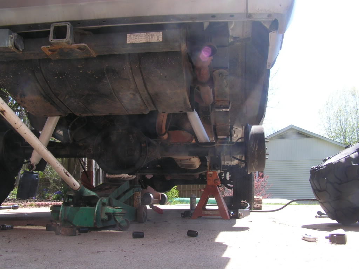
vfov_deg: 37.7
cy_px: 134
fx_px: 394
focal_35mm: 38
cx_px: 180
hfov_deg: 49.0
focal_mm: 6.3
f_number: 5.6
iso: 50
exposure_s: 1/100
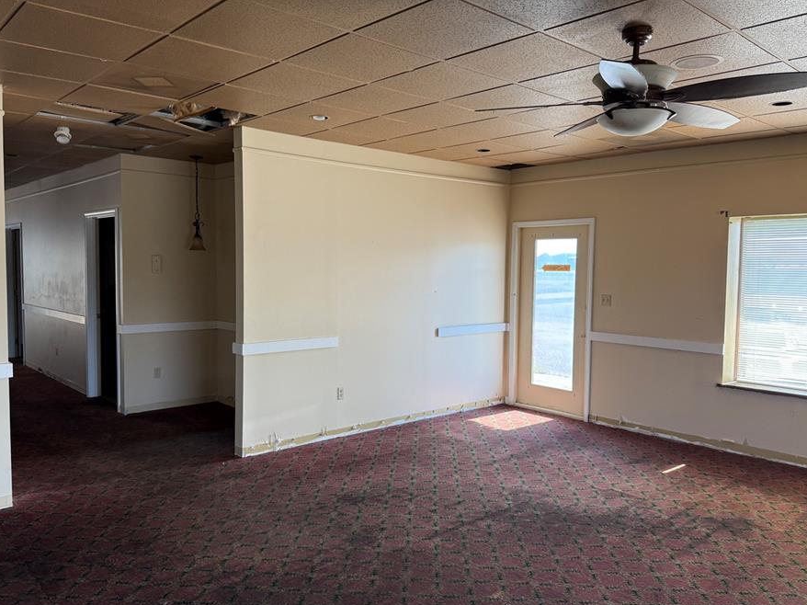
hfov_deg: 63.4
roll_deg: -0.5
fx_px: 653
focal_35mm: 28
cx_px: 387
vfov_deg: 49.7
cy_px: 307
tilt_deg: -3.0
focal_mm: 6.76
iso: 125
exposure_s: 1/121
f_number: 1.78
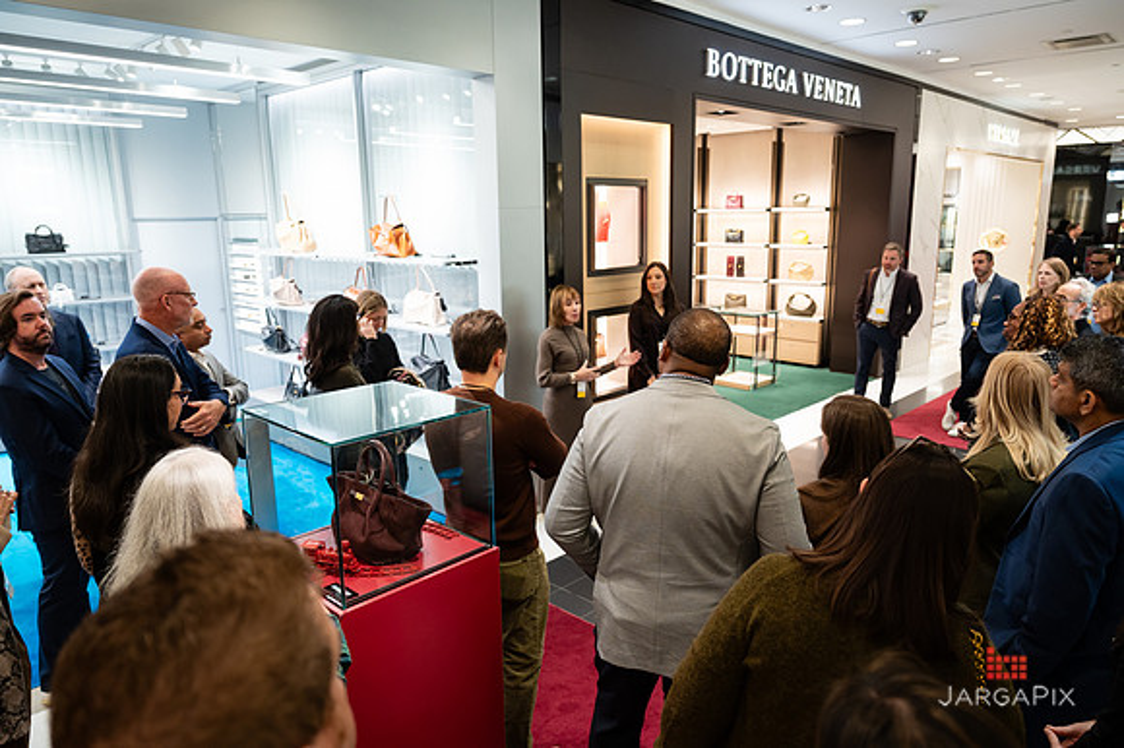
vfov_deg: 53.0
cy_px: 374
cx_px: 562
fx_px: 749
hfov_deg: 73.7
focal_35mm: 24
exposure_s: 1/160
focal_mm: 24
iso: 1000
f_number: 3.2
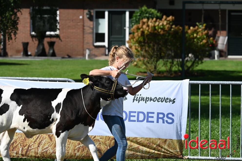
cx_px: 121
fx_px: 1141
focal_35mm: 170
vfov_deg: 8.1
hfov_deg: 12.1
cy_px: 80
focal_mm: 170
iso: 500
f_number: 6.3
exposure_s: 1/2500
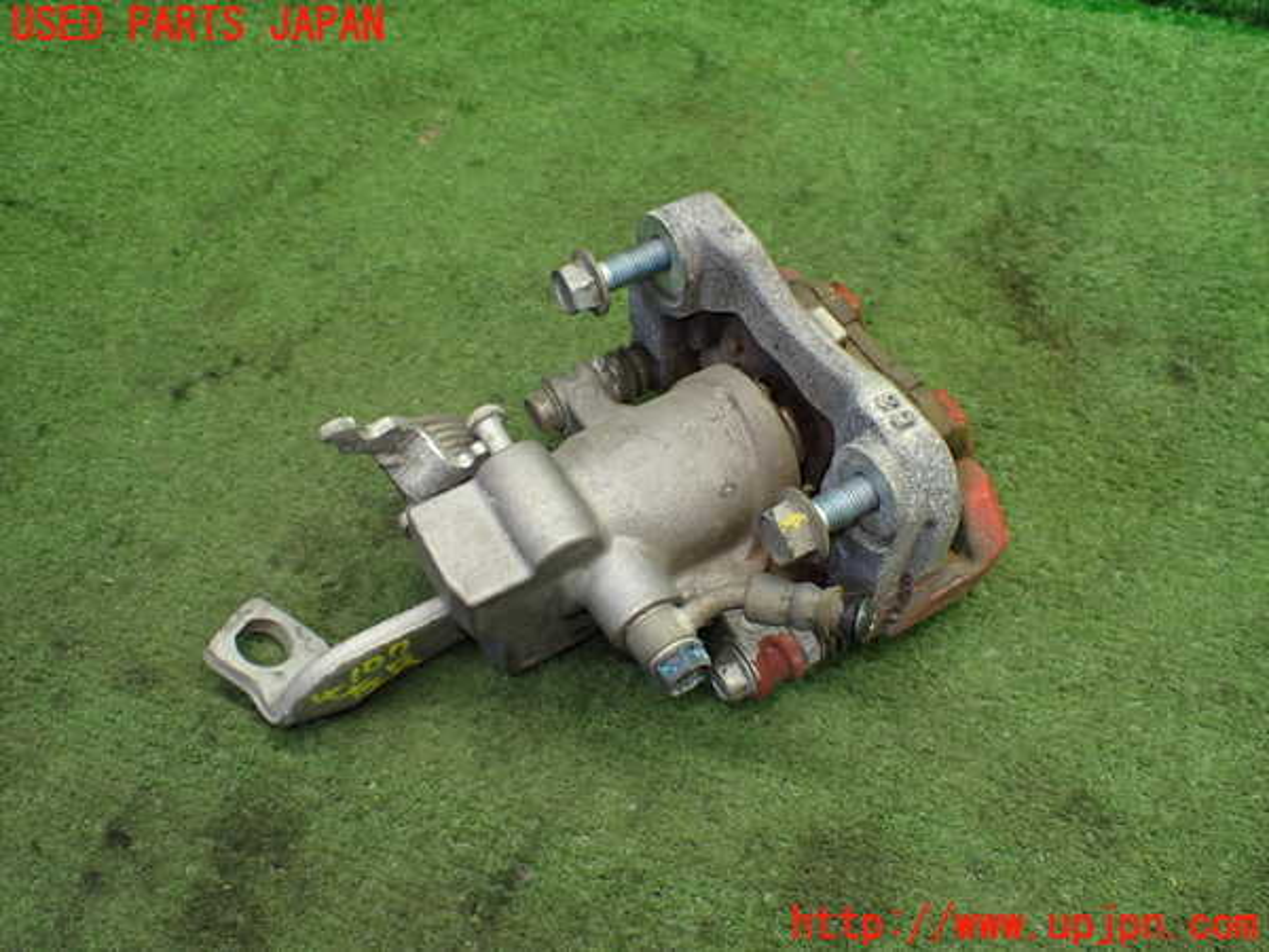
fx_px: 1100
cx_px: 634
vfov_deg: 46.8
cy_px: 476
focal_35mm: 30
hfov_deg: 60.0
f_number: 2.3
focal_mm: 5.4
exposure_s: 1/125
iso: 640
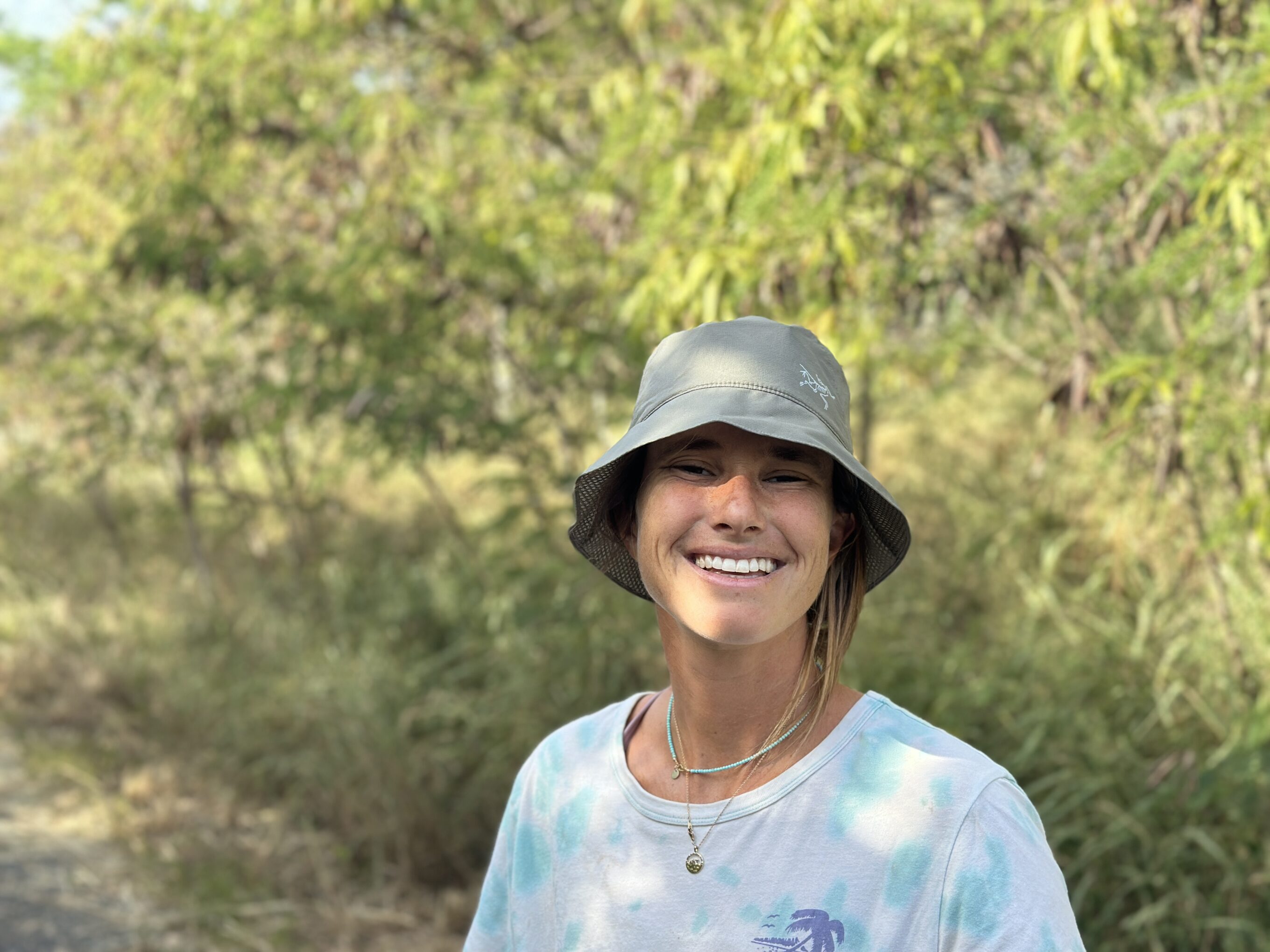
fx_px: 1761
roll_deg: -0.4
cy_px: 476
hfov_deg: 39.7
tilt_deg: +5.9
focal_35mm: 48
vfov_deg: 30.3
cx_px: 635
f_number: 1.78
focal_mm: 6.86
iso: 80
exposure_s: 1/1009
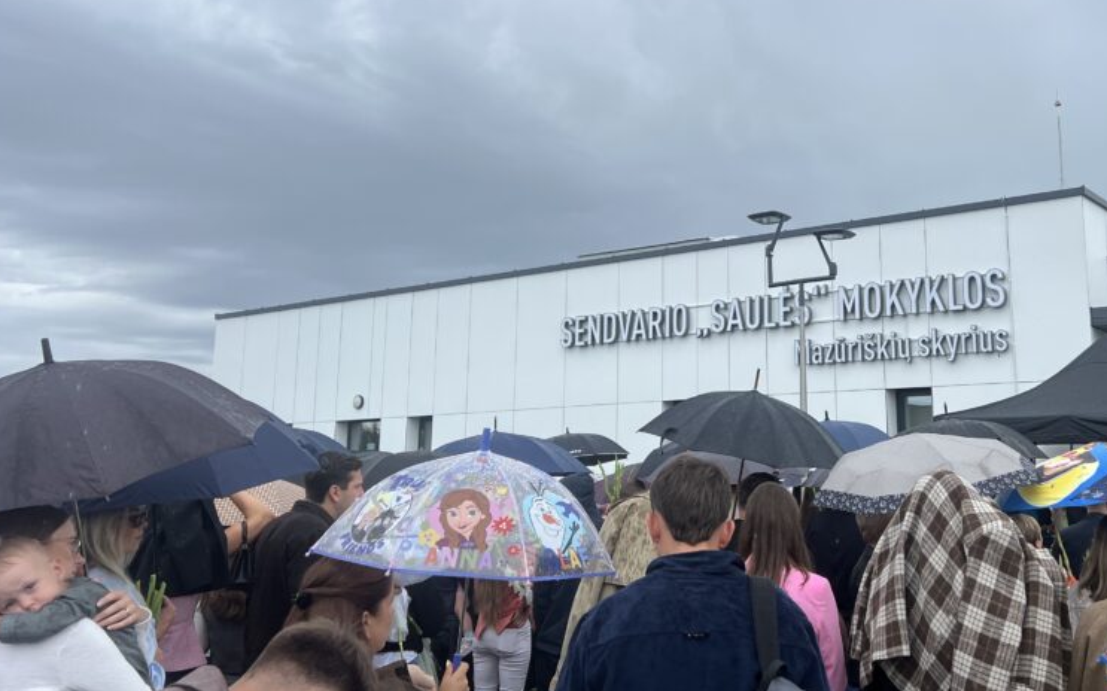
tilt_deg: +10.8
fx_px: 1146
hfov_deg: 50.8
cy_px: 267
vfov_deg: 33.4
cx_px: 723
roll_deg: +0.0
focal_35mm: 38
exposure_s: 1/1326
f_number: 1.5
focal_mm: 5.7
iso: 50
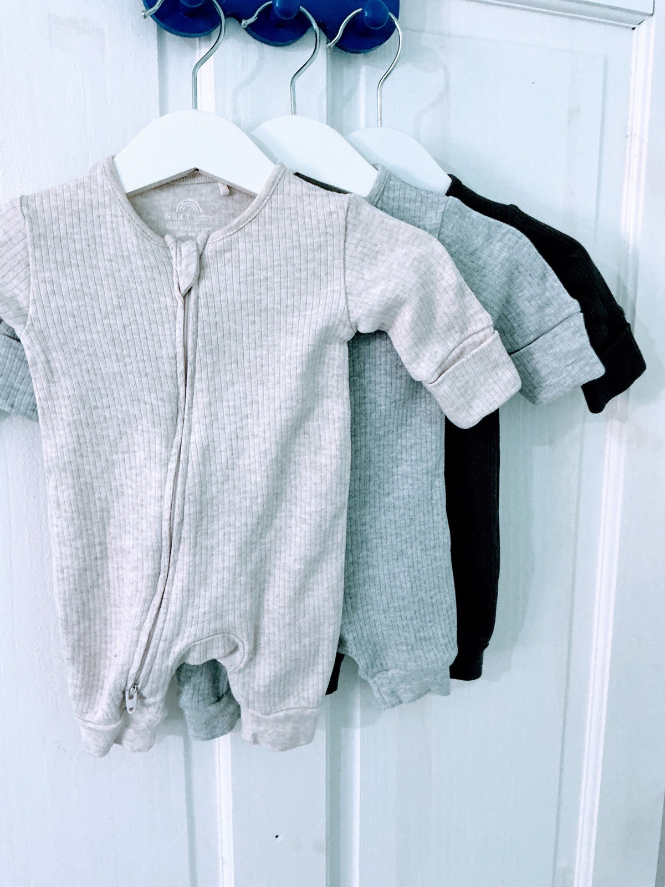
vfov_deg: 61.7
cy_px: 444
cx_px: 332
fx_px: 743
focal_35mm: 29
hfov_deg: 48.2
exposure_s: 1/60
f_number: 1.8
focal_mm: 3
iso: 160
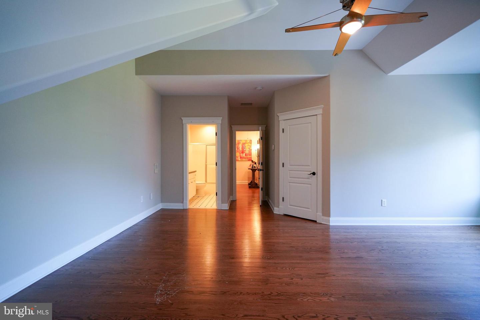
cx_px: 240
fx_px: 213
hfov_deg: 96.7
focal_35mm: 16
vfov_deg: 73.7
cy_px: 160
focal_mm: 16
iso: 1600
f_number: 3.2
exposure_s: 1/160
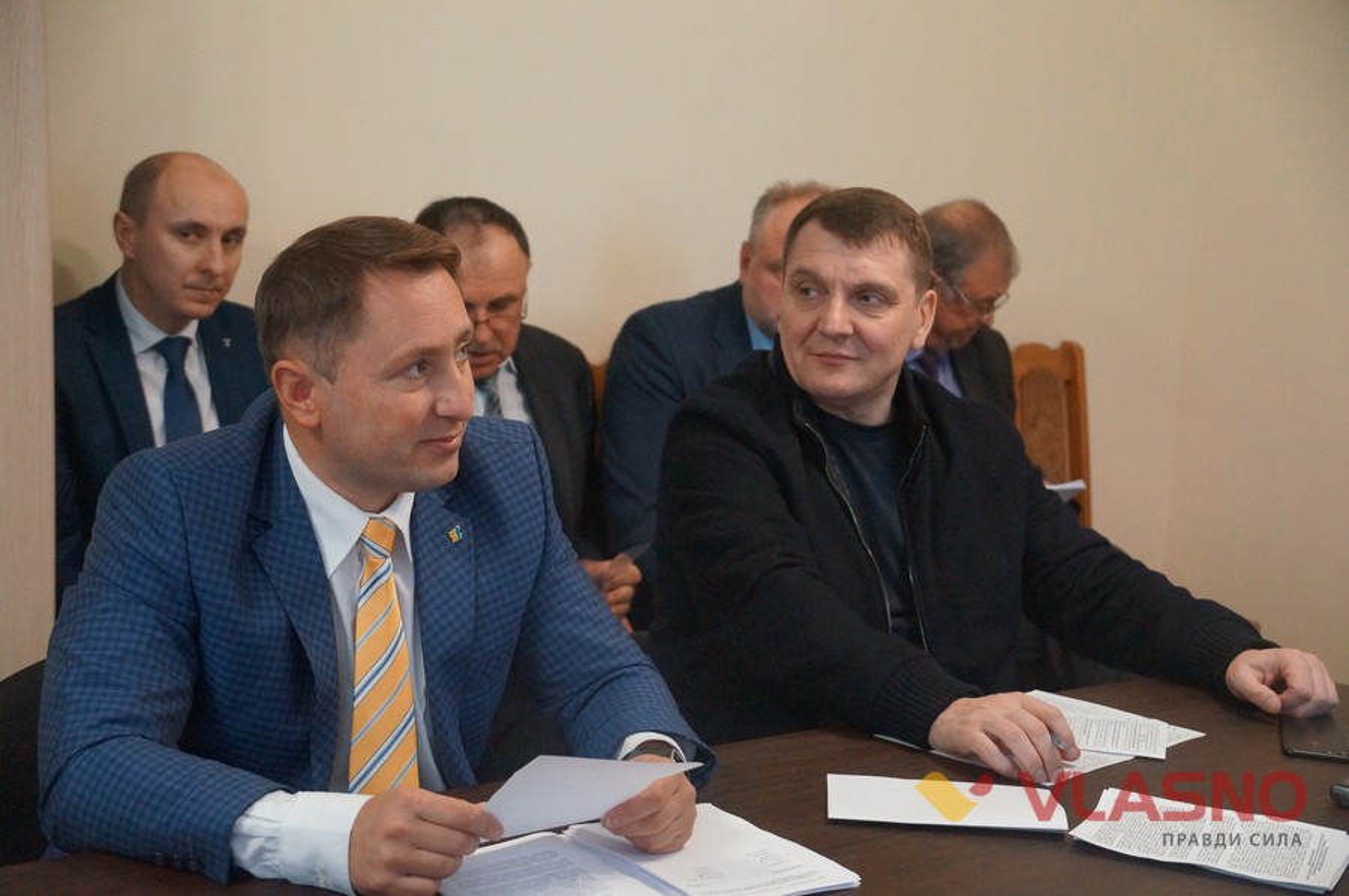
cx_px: 674
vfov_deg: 22.6
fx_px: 2246
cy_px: 448
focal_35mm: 60
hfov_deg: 33.4
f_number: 4.5
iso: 3200
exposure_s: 1/160
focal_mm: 40
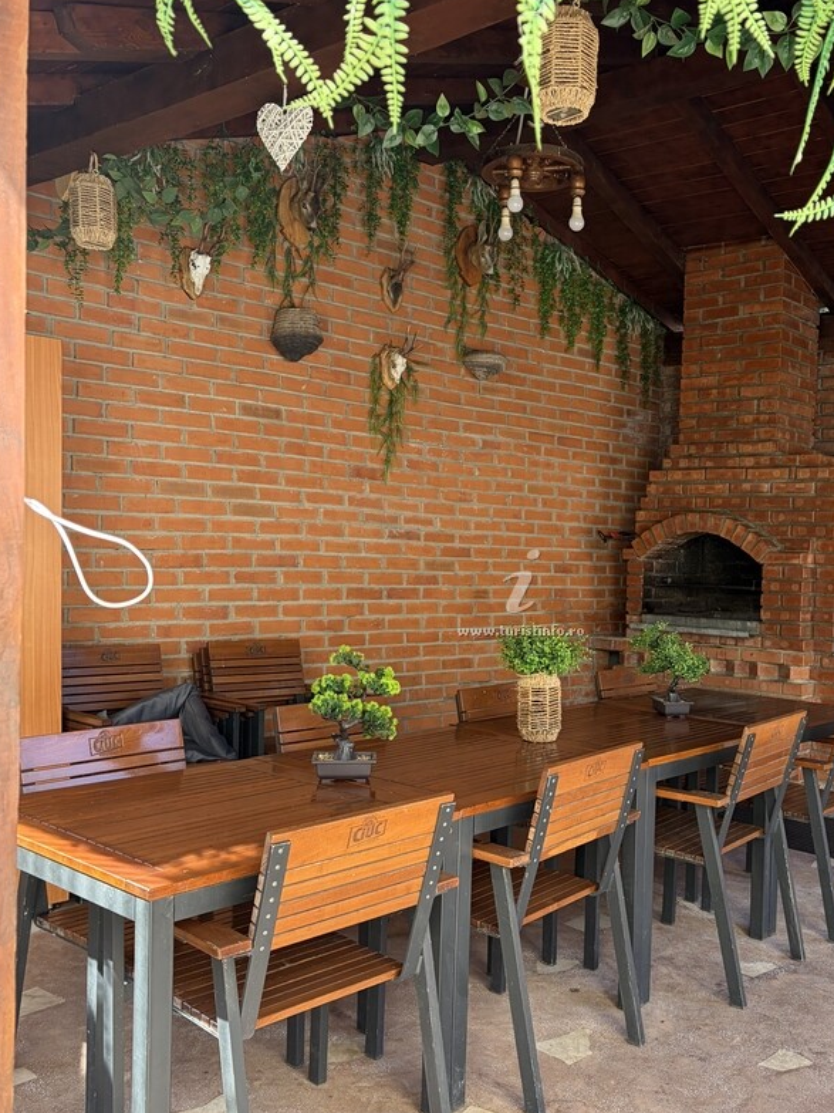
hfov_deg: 41.4
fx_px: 1093
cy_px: 597
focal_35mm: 34
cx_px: 527
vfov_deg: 53.9
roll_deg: -1.6
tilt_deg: -3.5
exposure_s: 1/172
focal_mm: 5.96
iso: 50
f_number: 1.6
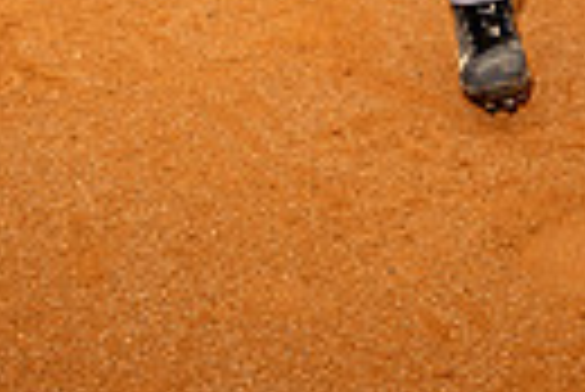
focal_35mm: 128
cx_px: 558
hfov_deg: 15.7
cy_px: -496
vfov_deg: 9.7
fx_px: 2082
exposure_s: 1/800
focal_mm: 37
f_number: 5.6
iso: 100
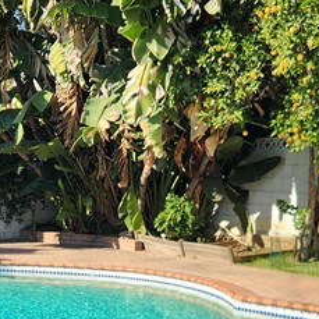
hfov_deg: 19.0
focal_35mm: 91
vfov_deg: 18.3
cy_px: 355
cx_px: 109
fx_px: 949
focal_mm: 5.4
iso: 20
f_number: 1.8
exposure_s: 1/1047
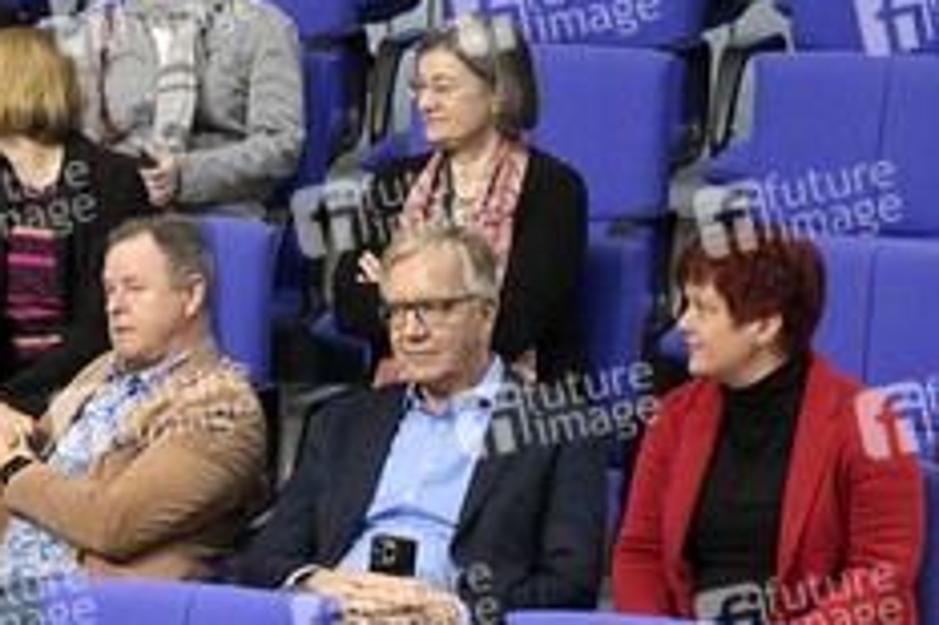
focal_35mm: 522
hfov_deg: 3.9
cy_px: 310
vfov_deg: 2.6
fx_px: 13605
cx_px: 46
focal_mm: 270
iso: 12800
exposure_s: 1/320
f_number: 5.6
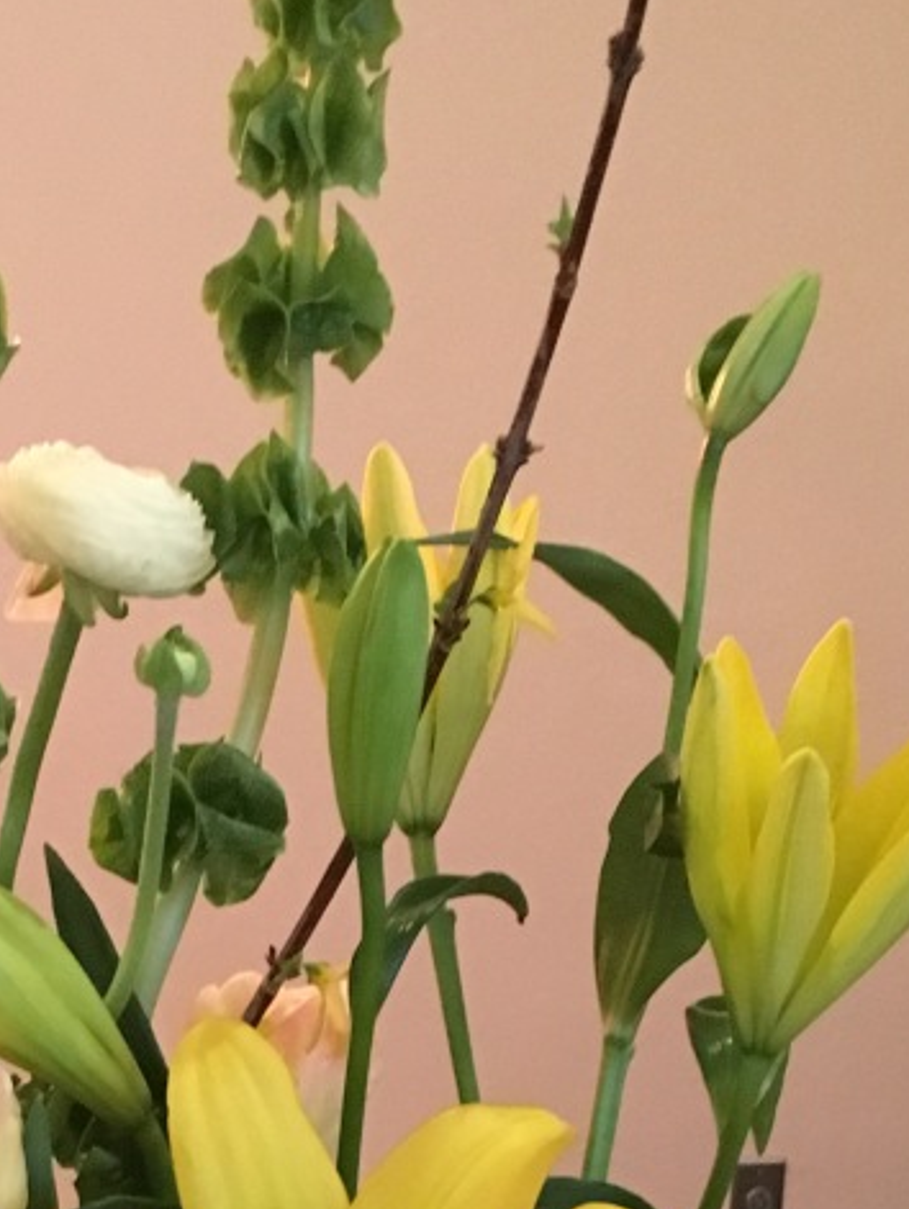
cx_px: 244
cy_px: 1316
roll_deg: -1.2
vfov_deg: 22.1
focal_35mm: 84
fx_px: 2937
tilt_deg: -19.5
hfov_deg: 17.5
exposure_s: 1/15
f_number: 2.2
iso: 320
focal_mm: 4.15
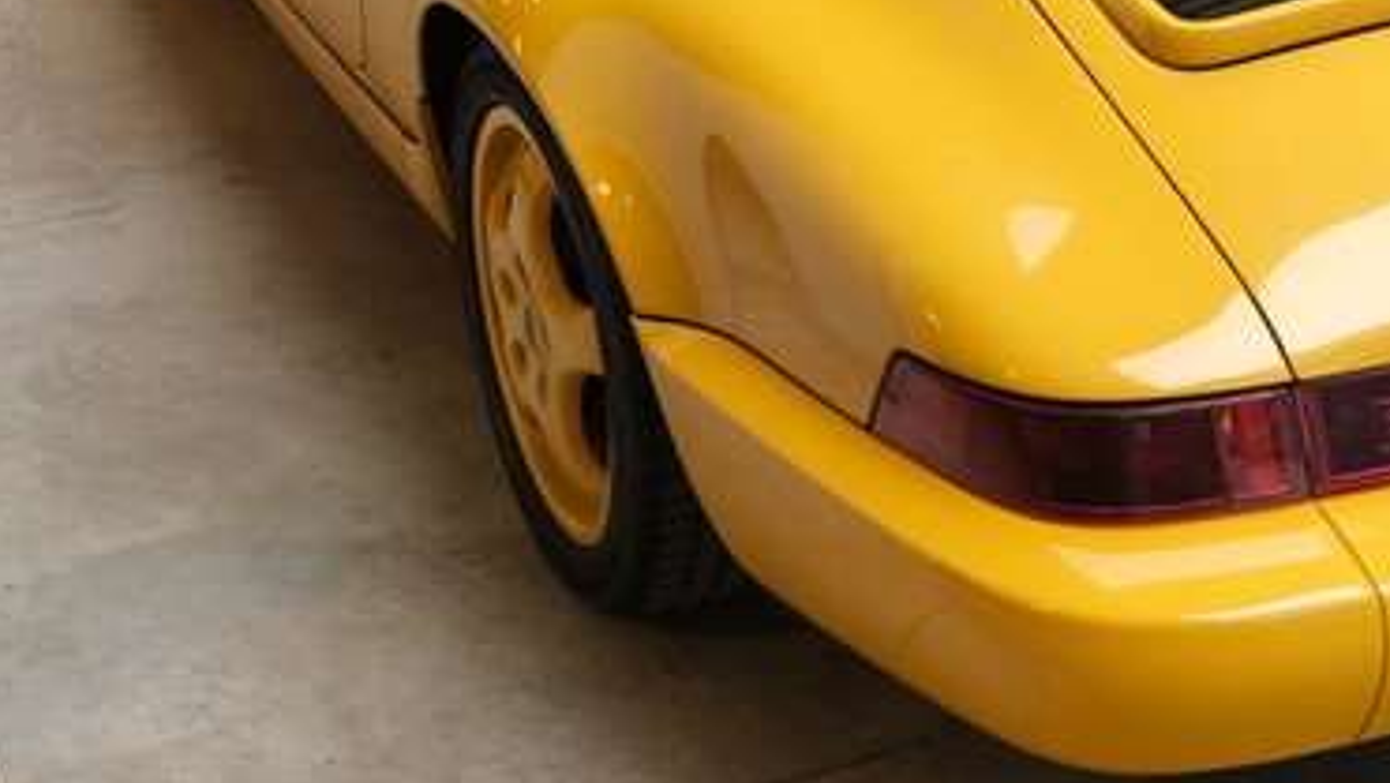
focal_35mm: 78
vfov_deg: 15.3
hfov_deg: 26.8
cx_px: 1058
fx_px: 2876
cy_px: 75
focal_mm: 24.3
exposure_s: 1/200
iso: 1250
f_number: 3.2
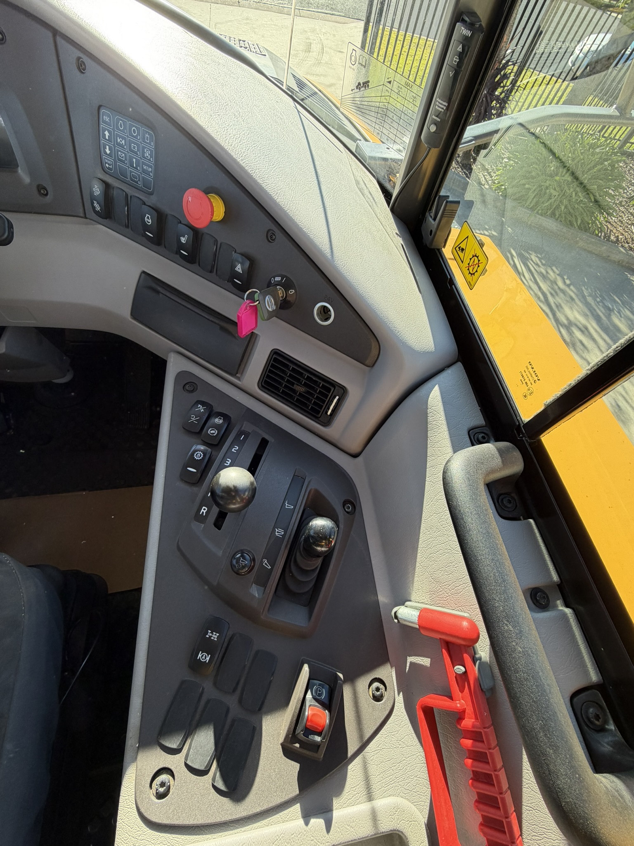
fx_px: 342
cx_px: 317
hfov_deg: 85.7
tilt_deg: -61.5
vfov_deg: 102.1
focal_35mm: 14
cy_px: 423
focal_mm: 2.22
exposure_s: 1/123
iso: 50
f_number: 2.2
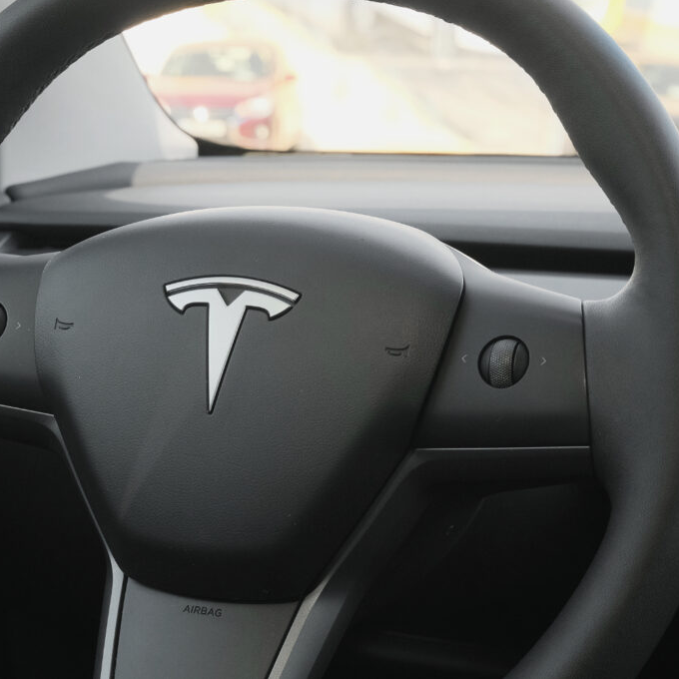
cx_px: 243
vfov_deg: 19.9
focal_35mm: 87
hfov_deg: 19.9
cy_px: 339
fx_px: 1931
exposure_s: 1/160
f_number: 9
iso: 1600
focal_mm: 45
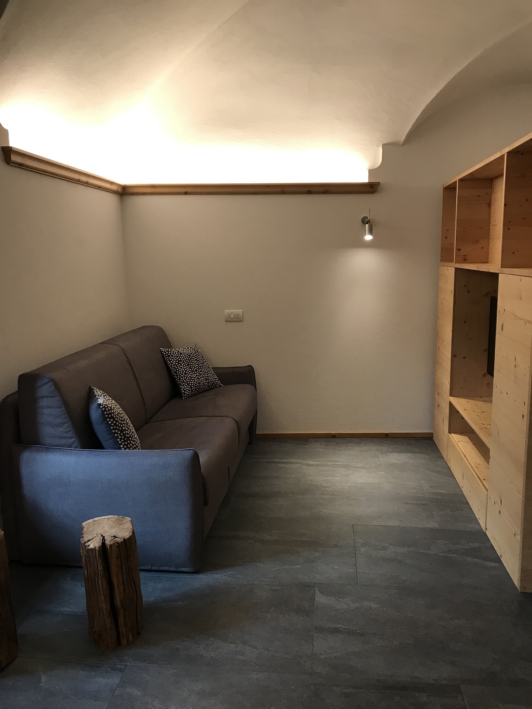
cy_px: 354
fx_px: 574
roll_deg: -0.1
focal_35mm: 28
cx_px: 266
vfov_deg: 63.4
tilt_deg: -6.3
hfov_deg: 49.7
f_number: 1.8
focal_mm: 3.99
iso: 32
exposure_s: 1/33
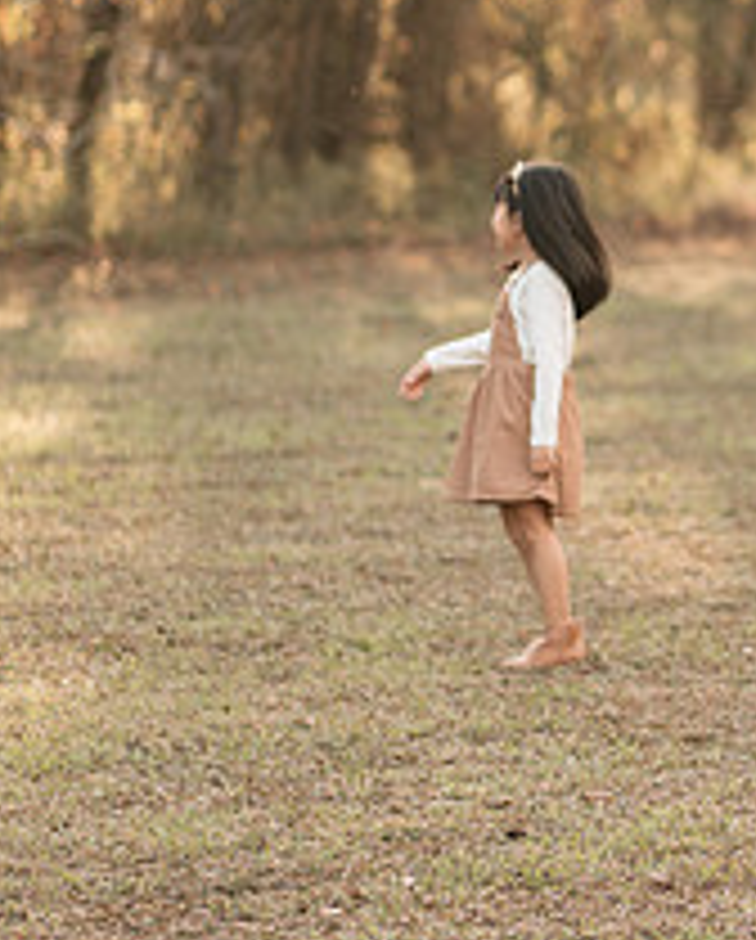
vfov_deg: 8.7
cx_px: 824
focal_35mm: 221
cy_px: 263
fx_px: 6163
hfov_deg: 7.0
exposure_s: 1/640
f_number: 2
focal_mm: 85
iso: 100
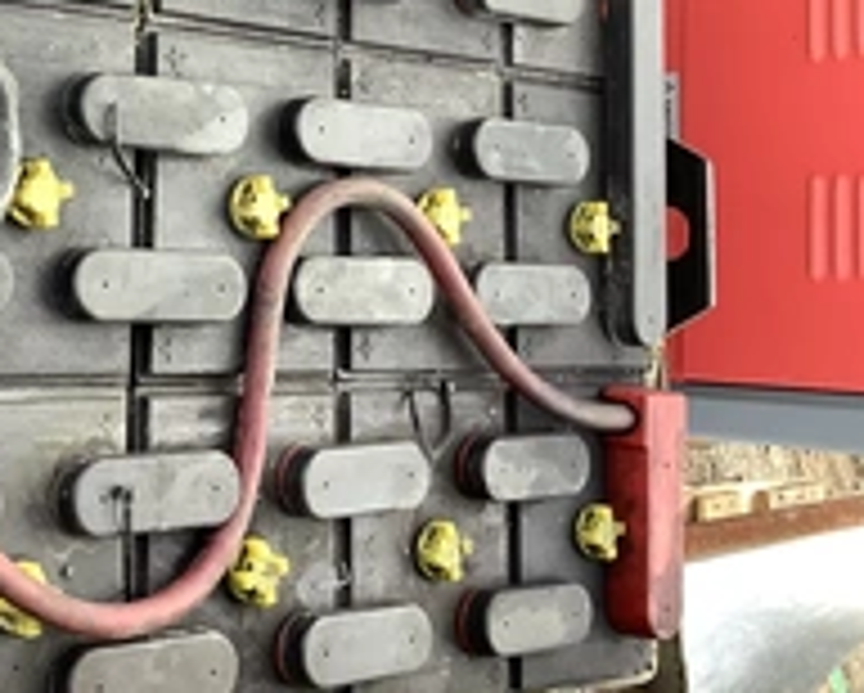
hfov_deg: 28.4
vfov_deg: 23.6
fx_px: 1613
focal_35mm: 63
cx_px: 22
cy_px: 76
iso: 100
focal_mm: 3.3
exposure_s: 1/120
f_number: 2.4
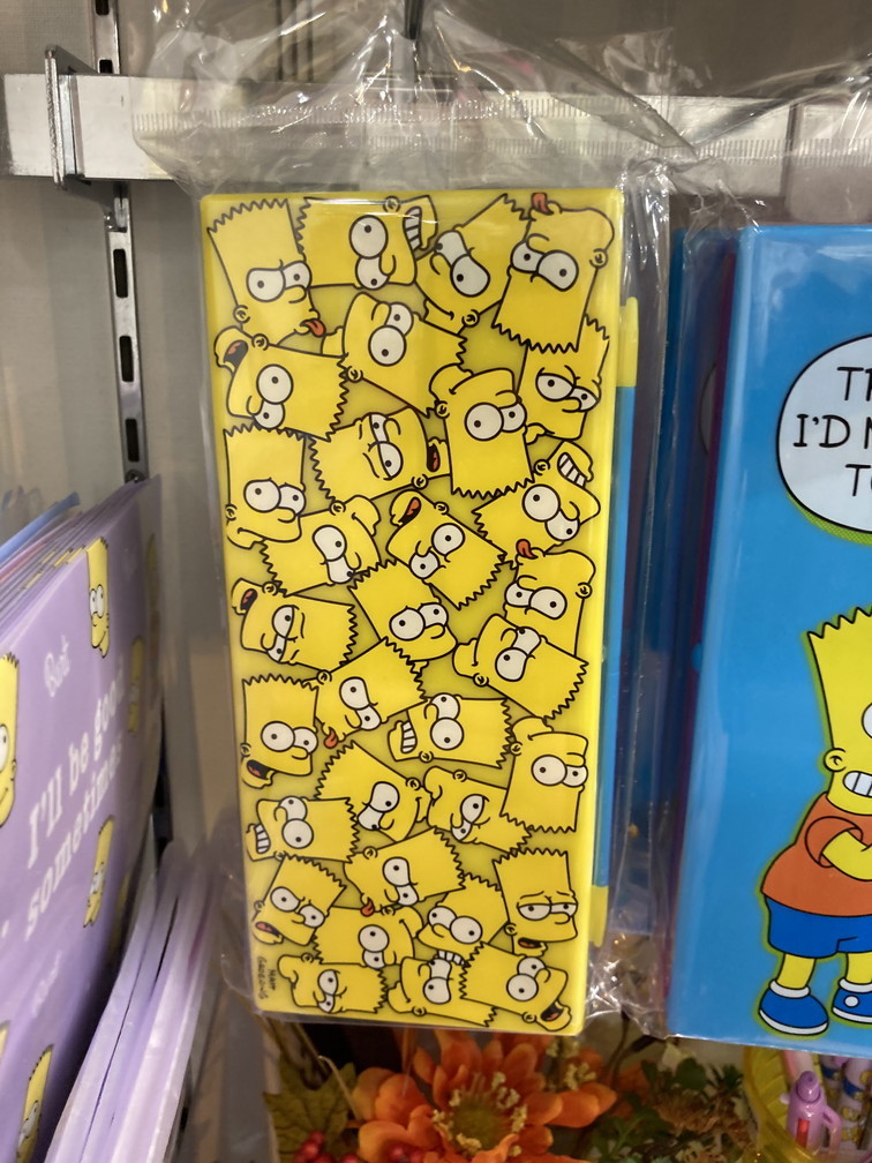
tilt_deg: -17.7
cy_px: 582
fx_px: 940
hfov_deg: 49.7
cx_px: 436
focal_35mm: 28
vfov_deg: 63.4
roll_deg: -1.4
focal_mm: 3.99
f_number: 1.8
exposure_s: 1/50
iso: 80
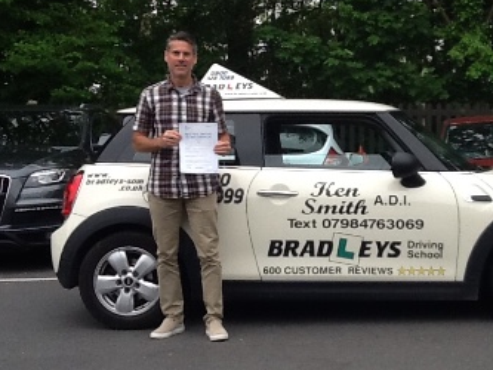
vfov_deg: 22.3
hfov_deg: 29.0
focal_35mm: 66
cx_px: 367
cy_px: 184
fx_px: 940
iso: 40
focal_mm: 2.03
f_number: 2.4
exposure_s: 1/198
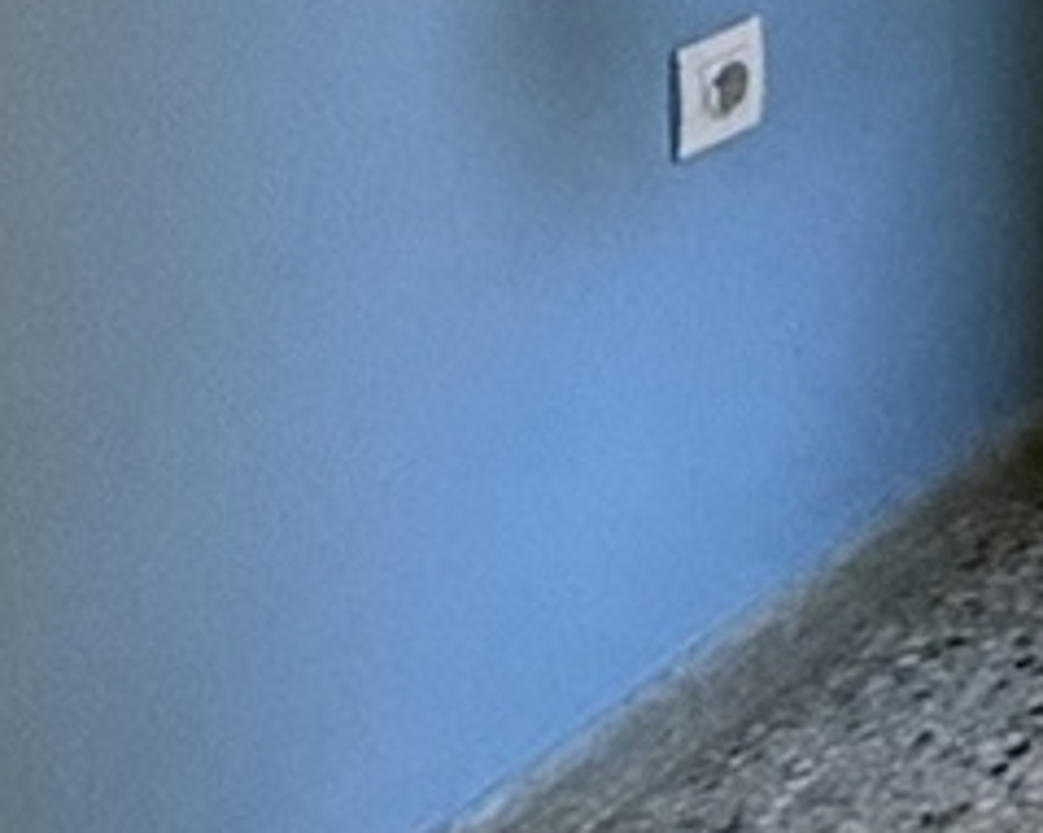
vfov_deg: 11.7
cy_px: -1108
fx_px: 3394
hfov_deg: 10.4
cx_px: 3365
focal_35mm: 110
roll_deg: -0.3
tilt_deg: -1.2
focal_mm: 2.22
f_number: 2.2
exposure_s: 1/99
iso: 200
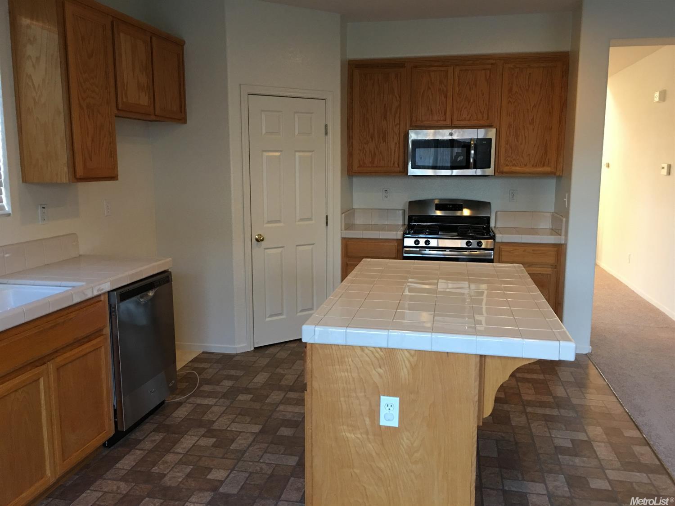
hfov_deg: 61.7
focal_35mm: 29
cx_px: 338
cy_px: 253
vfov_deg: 48.2
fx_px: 565
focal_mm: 4.15
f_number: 2.2
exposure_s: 1/15
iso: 80
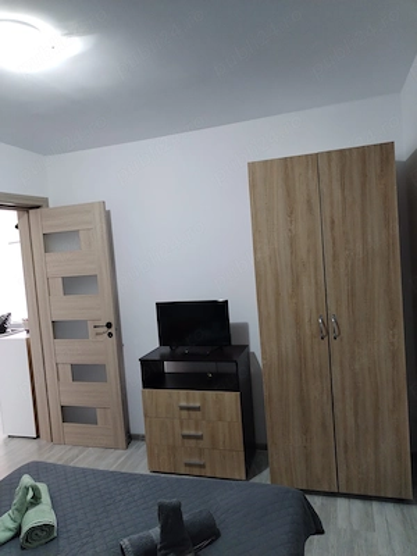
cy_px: 278
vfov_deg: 61.7
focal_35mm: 29
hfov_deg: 48.2
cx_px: 208
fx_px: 466
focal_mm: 4.75
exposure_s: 1/33.3
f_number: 1.8
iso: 879
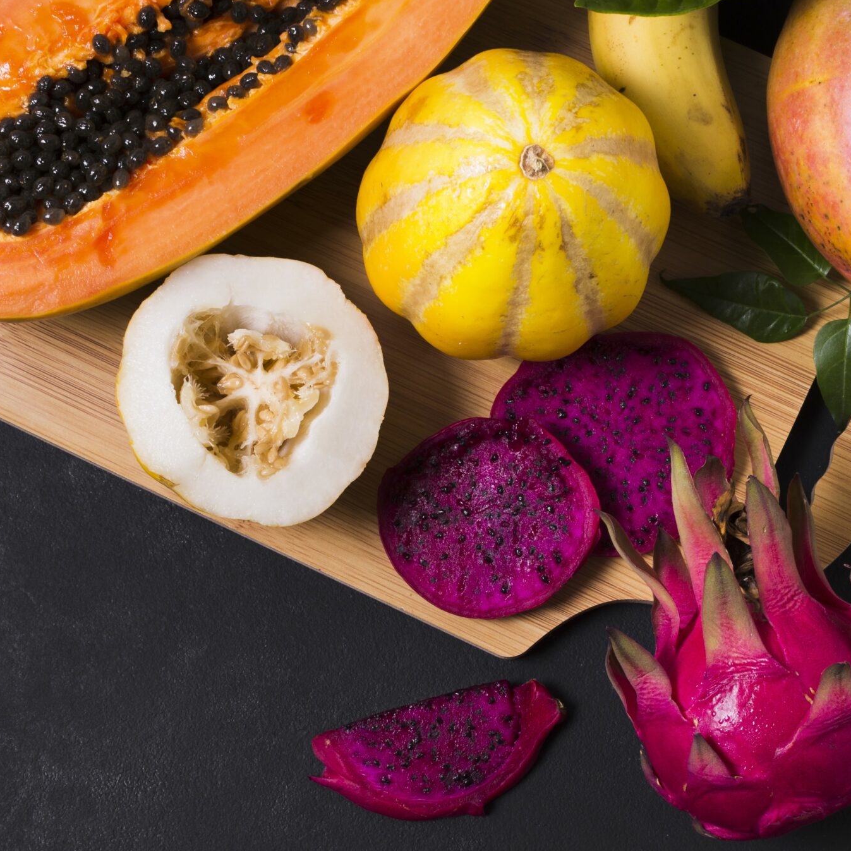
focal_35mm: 85
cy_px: 473
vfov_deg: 20.4
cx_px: 327
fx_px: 2359
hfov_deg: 20.4
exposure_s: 1/125
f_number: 8
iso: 160
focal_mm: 35
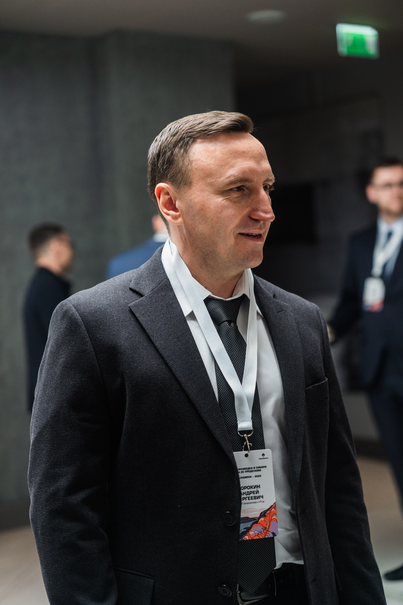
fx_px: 1175
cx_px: 202
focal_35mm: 70
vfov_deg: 28.8
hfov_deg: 19.5
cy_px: 302
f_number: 2.8
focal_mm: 70
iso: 200
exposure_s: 1/125
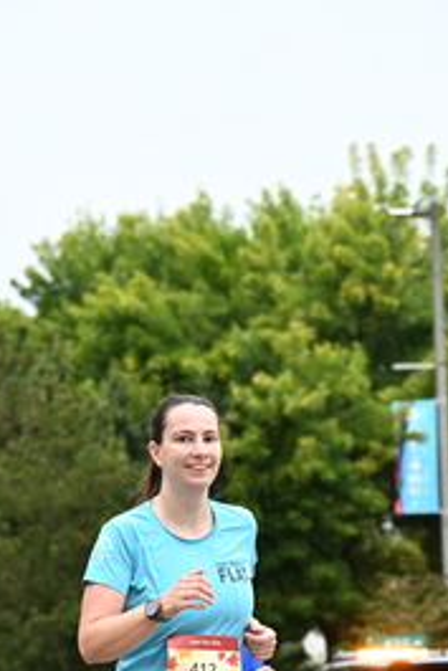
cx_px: 199
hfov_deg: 8.4
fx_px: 3057
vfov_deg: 12.4
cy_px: 608
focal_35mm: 164
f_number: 4
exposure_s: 1/800
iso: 1600
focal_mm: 79
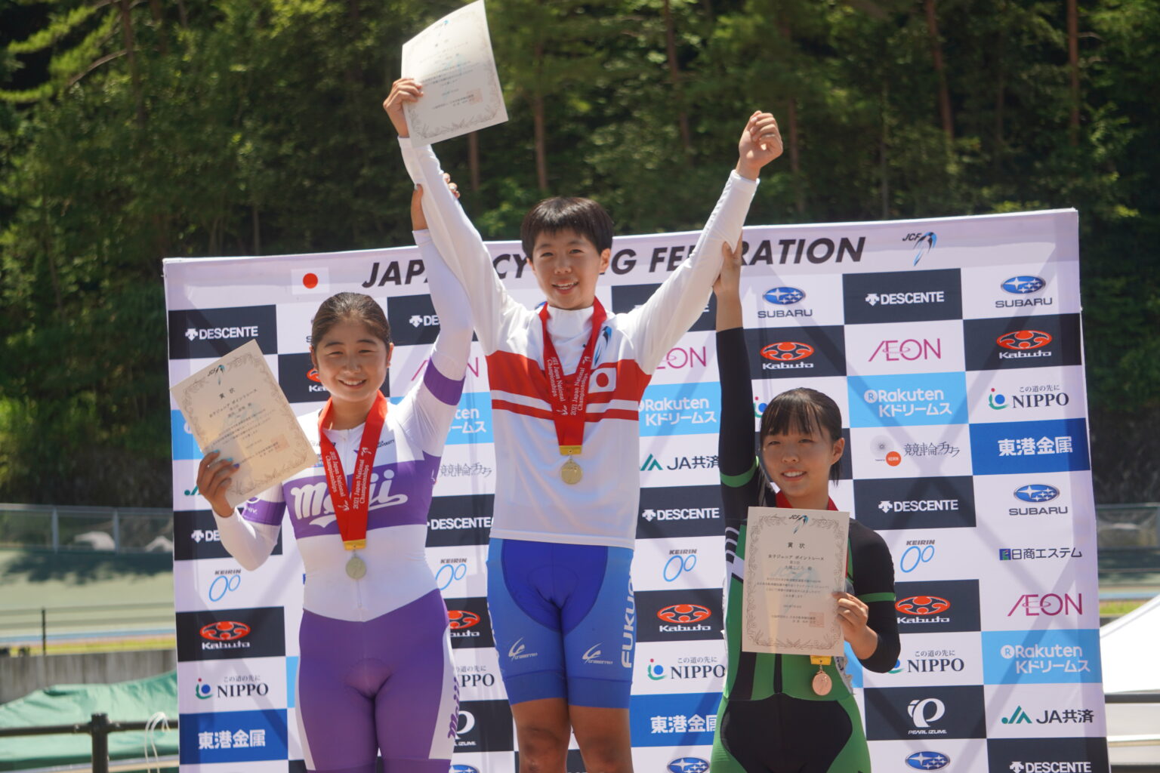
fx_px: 2851
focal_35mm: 88
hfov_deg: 23.0
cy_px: 386
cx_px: 580
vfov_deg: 15.4
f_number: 4.5
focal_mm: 59
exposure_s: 1/160
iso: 100
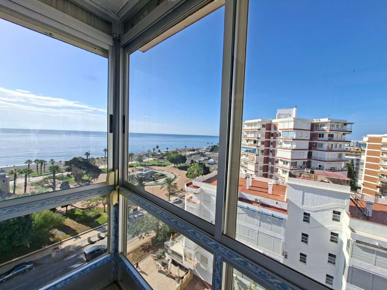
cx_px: 194
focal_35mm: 13
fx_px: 145
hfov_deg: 106.2
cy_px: 145
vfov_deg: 89.9
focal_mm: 1.74
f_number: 2.2
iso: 40
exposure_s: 1/1403
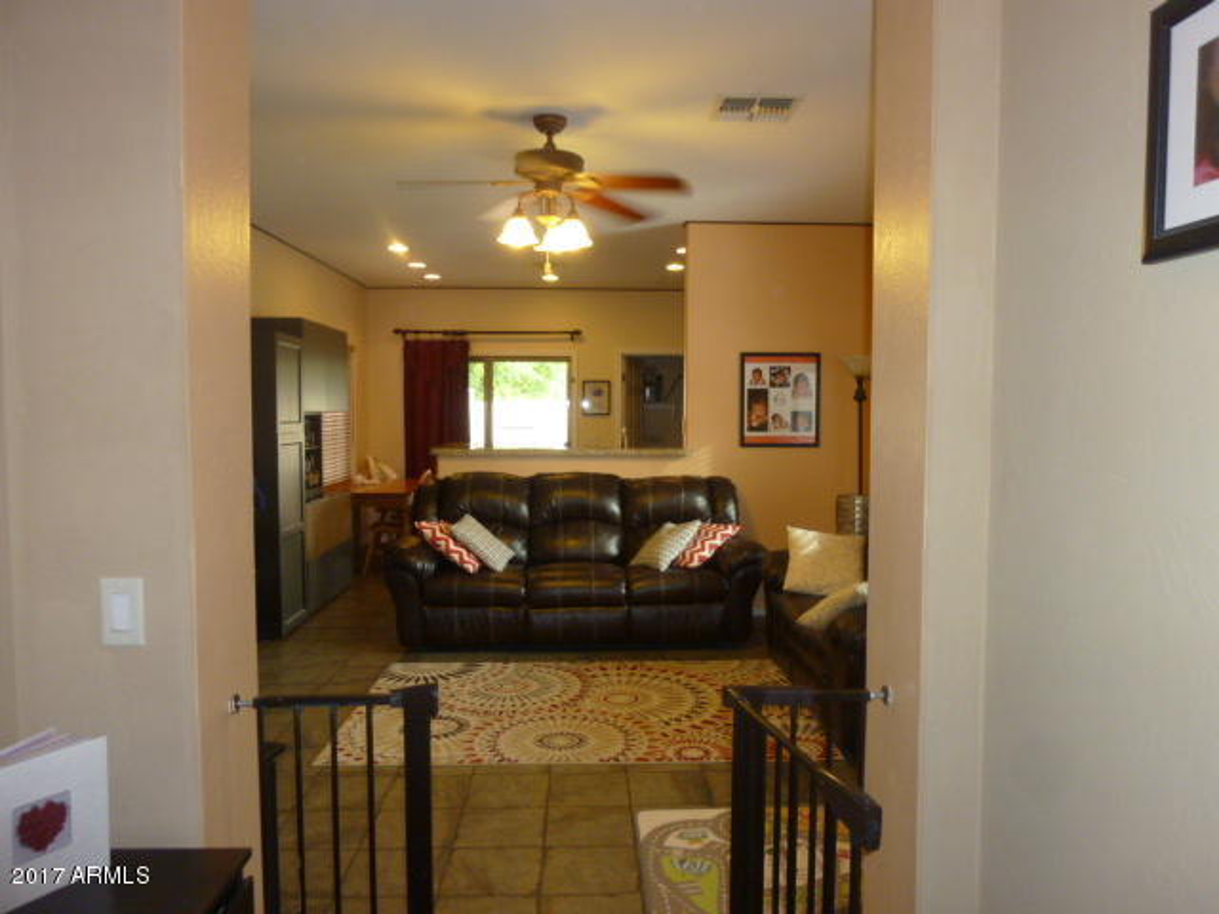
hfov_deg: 69.4
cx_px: 610
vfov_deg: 54.9
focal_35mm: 25
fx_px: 880
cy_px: 457
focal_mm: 4.5
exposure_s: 1/30
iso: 160
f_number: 3.3
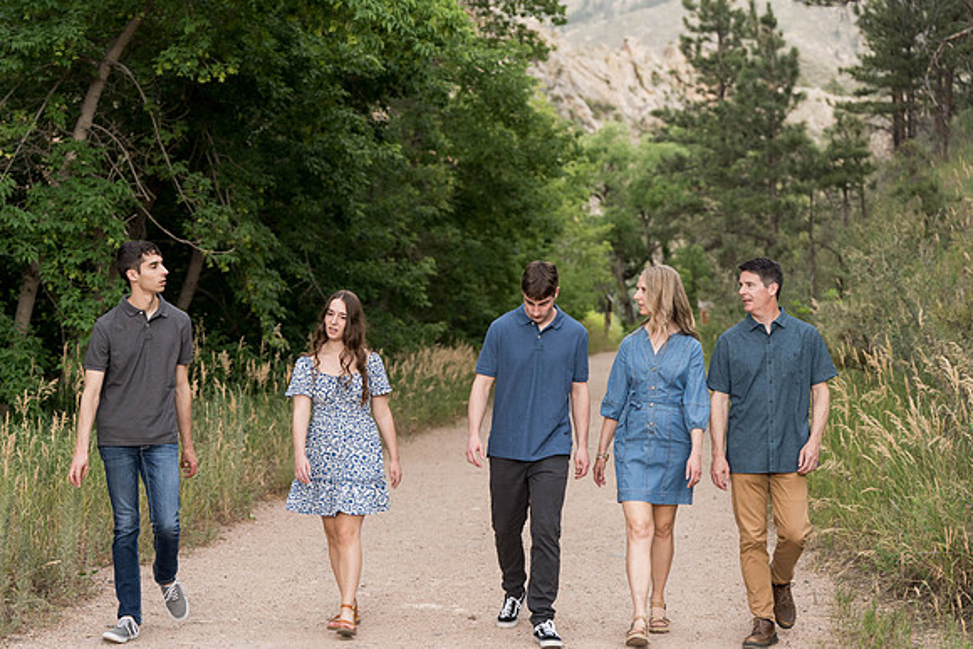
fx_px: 1892
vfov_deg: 19.5
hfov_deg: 28.8
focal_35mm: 70
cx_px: 486
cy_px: 324
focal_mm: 70
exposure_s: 1/200
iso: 1600
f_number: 3.5
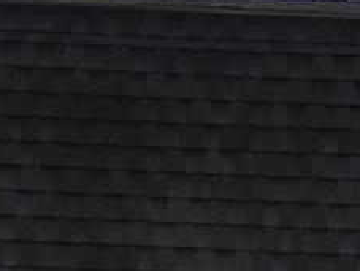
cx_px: 896
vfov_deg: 4.4
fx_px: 3378
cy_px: 754
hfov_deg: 5.8
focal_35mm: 324
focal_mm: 25
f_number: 10
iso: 200
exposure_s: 1/400
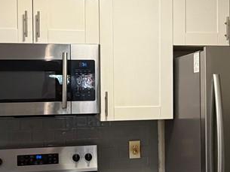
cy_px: 91
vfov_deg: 30.9
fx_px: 312
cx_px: 115
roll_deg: +1.3
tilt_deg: -1.4
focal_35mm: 47
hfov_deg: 40.4
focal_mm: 2.22
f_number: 2.2
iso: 320
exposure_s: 1/60
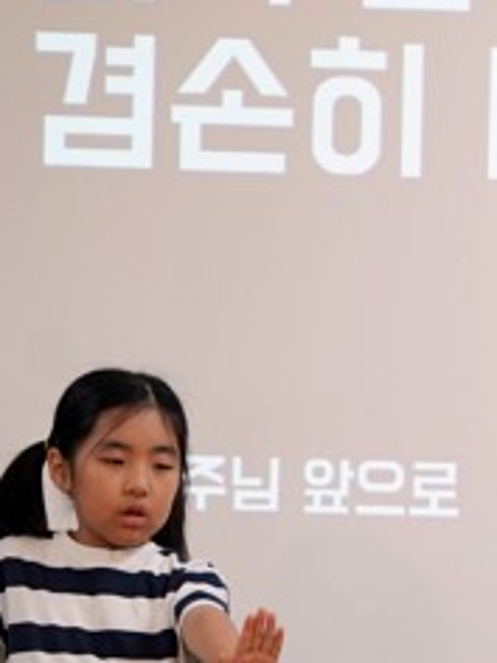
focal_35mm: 557
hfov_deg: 2.7
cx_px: 966
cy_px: 562
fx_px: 10663
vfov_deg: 3.6
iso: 640
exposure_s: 1/160
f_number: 4
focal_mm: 152
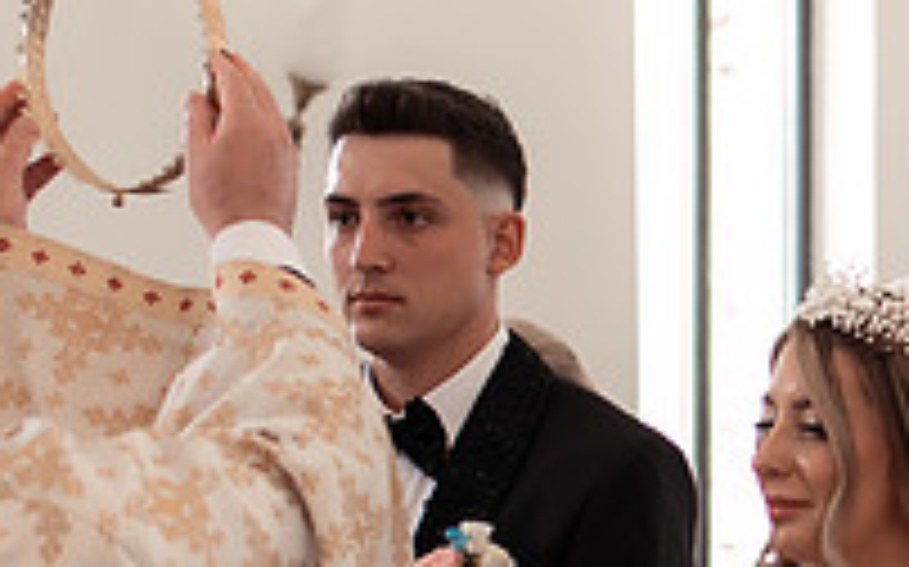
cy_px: 787
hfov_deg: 15.5
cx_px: 872
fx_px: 3293
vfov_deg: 9.6
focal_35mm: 133
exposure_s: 1/320
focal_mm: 35
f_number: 2.5
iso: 1000
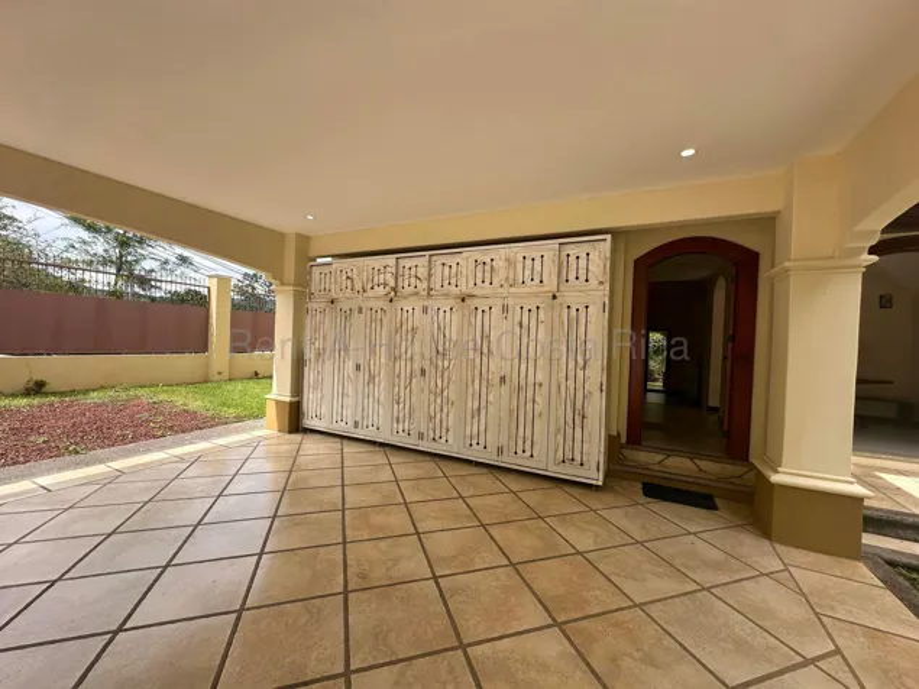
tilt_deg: +0.0
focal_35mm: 14
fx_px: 372
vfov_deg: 85.7
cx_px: 460
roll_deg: -1.9
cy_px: 344
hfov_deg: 102.1
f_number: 2.2
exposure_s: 1/654
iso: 40
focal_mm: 2.22
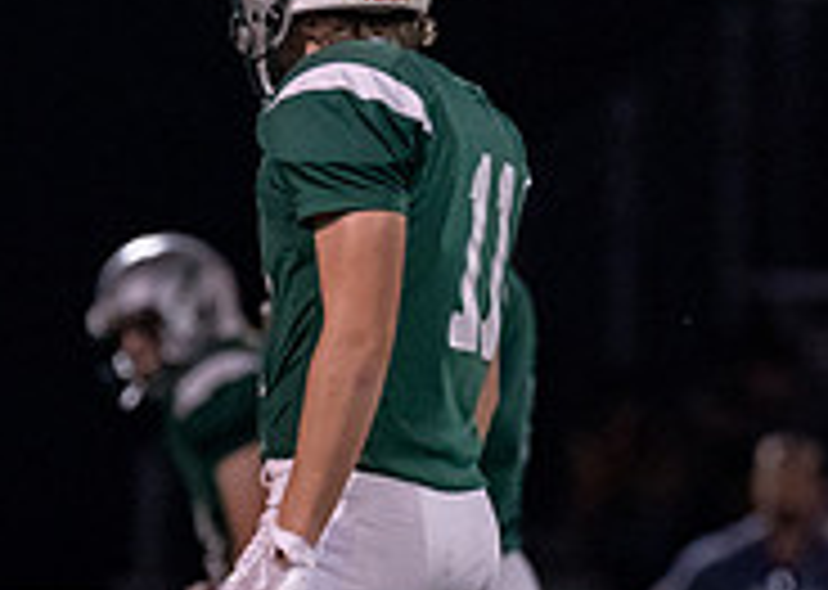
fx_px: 20883
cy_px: 451
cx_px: 355
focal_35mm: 889
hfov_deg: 2.3
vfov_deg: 1.6
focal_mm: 200
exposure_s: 1/1000
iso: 4000
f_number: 2.8
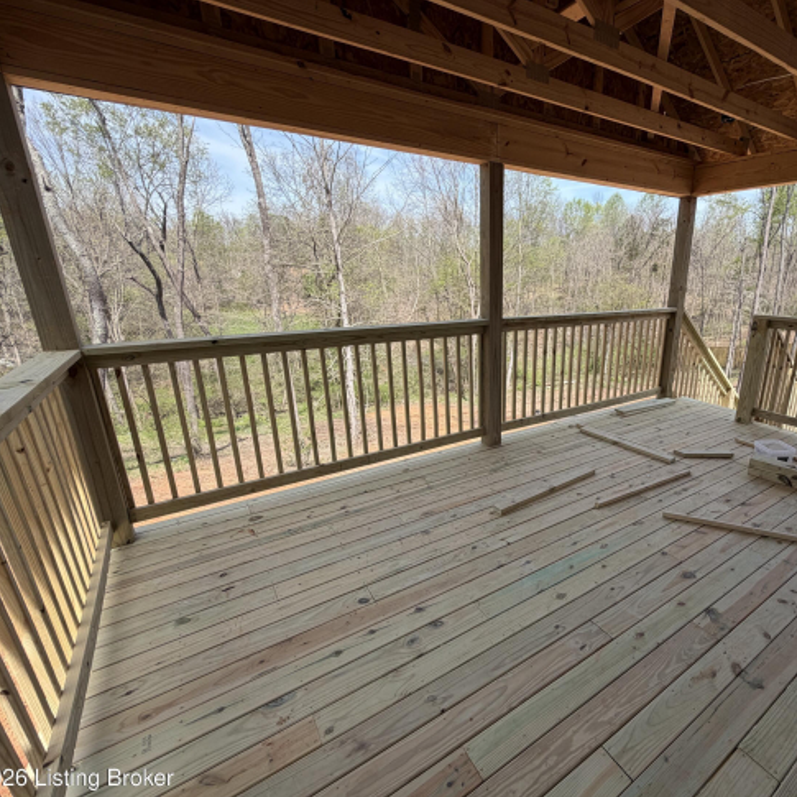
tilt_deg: -18.3
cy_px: 404
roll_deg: -0.4
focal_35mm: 17
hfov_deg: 82.1
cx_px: 505
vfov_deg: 84.0
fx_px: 443
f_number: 2.2
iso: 40
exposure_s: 1/574
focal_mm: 2.22
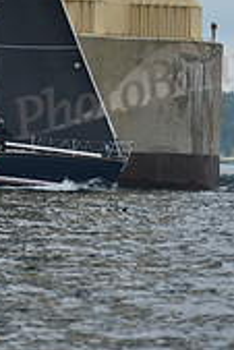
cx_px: -92
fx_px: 6665
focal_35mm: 685
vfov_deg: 3.0
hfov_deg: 2.0
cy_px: -203
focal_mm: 200
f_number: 7.1
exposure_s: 1/800
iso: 250
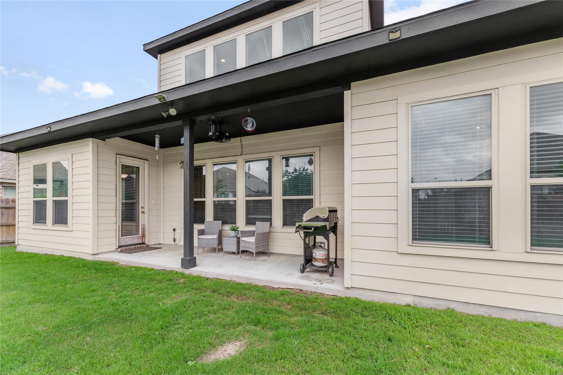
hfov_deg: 104.3
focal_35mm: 14
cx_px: 282
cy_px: 188
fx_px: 219
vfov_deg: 81.1
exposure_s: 1/640
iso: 400
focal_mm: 14
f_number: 8
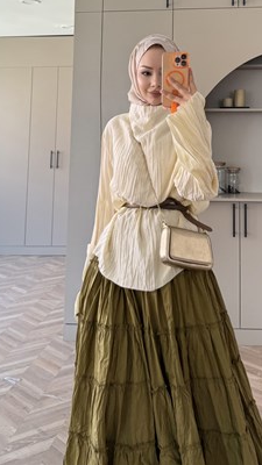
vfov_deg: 69.9
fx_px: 333
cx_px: 149
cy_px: 227
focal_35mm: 27
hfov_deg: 42.8
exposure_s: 1/121
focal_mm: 6.76
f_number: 1.78
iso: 80
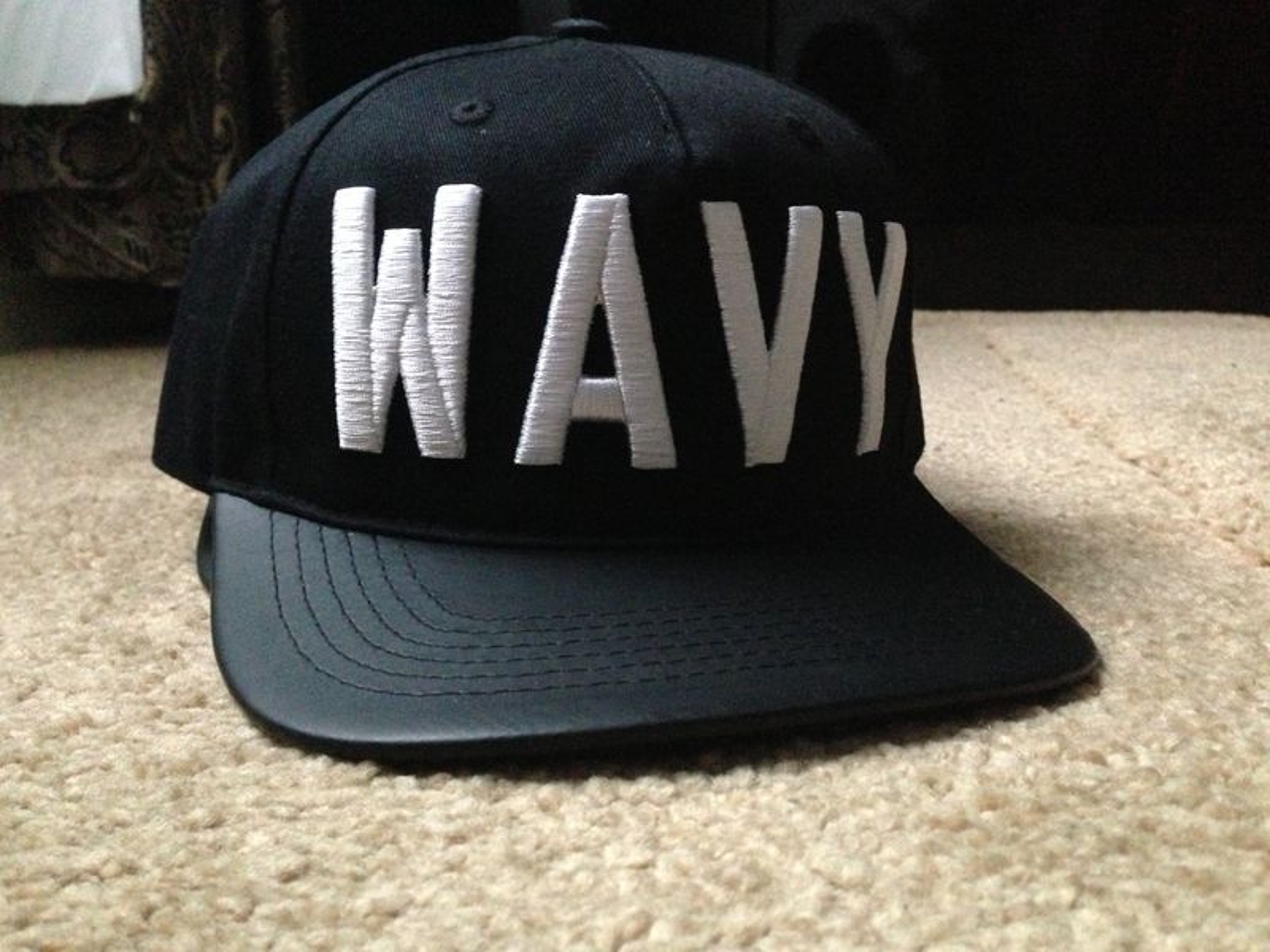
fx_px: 1211
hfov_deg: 55.4
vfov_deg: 42.9
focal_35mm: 33
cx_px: 635
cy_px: 476
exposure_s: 1/15
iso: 800
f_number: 2.4
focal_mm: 4.13
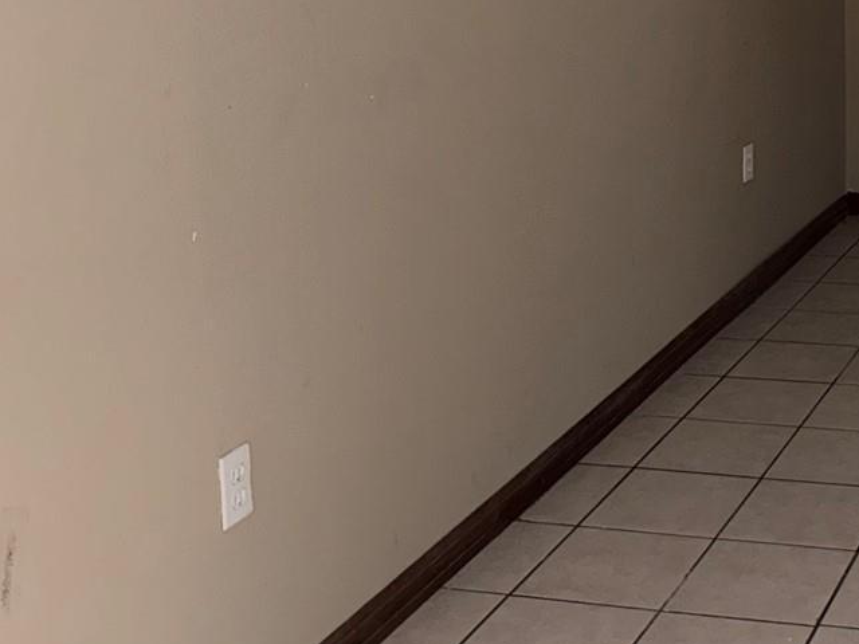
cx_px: 965
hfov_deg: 28.9
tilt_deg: -4.1
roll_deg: +0.1
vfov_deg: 23.2
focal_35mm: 60
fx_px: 1489
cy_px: -35
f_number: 1.78
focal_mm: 6.76
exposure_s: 1/8
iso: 160
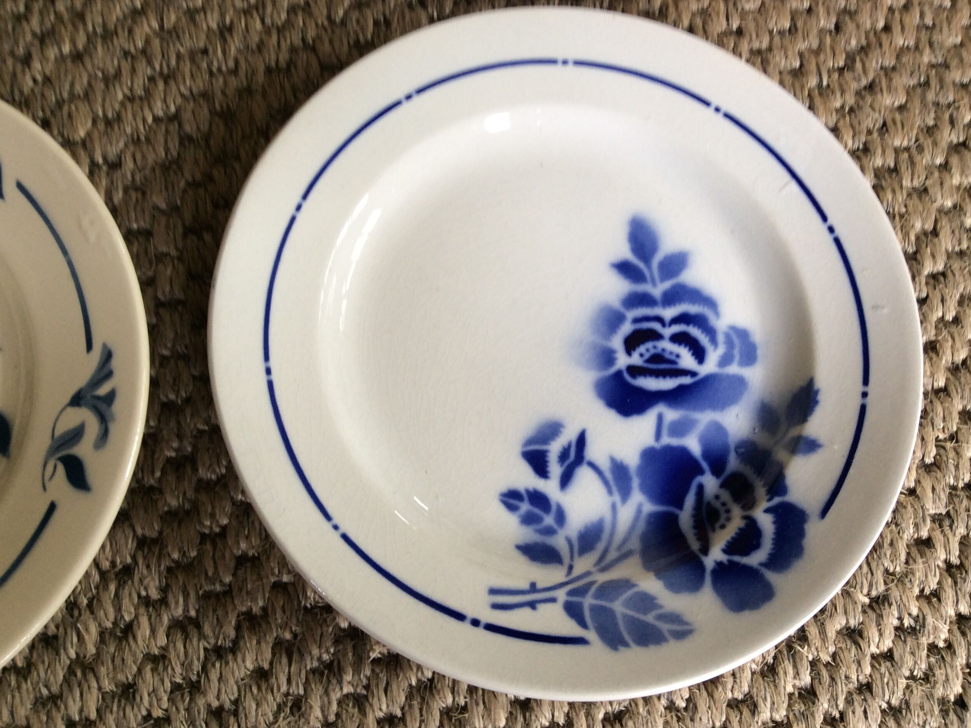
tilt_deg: -75.2
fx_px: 926
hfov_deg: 55.4
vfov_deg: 42.9
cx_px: 491
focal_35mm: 33
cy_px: 369
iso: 40
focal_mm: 3.3
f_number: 2.4
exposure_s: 1/25
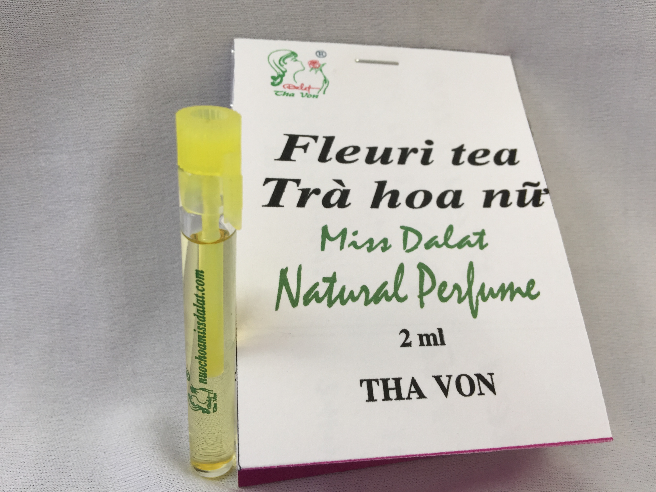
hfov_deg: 61.7
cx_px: 328
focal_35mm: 29
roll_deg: -5.4
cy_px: 246
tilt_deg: -30.0
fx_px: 550
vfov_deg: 48.2
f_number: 2.2
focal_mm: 4.15
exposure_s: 1/100
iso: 40
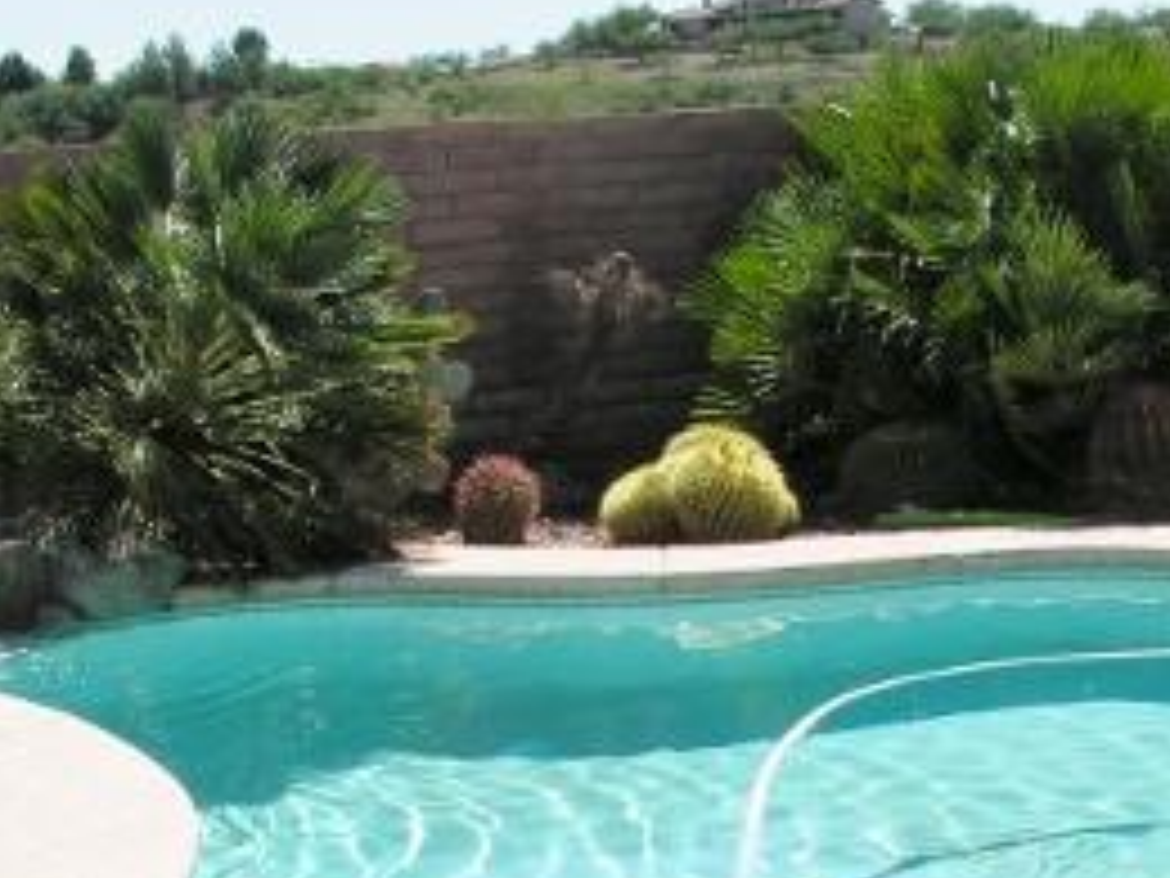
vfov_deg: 16.7
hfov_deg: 22.7
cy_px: 946
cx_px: 495
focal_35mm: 86
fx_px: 2907
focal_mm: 8.9
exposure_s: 1/246
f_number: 7.1
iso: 50
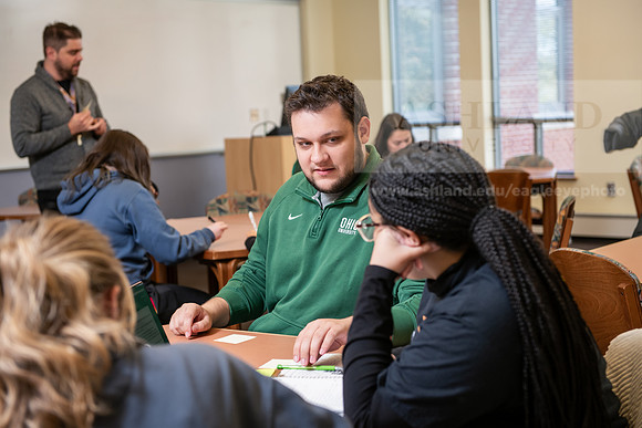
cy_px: 214
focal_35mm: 60
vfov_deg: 22.6
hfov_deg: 33.4
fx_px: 1070
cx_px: 321
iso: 500
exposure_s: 1/125
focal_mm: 60
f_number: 3.5
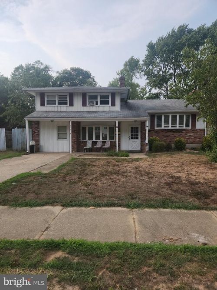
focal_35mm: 23
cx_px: 108
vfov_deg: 73.9
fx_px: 192
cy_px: 145
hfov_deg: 58.9
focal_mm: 5.4
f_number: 1.8
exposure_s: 1/1114
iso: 20
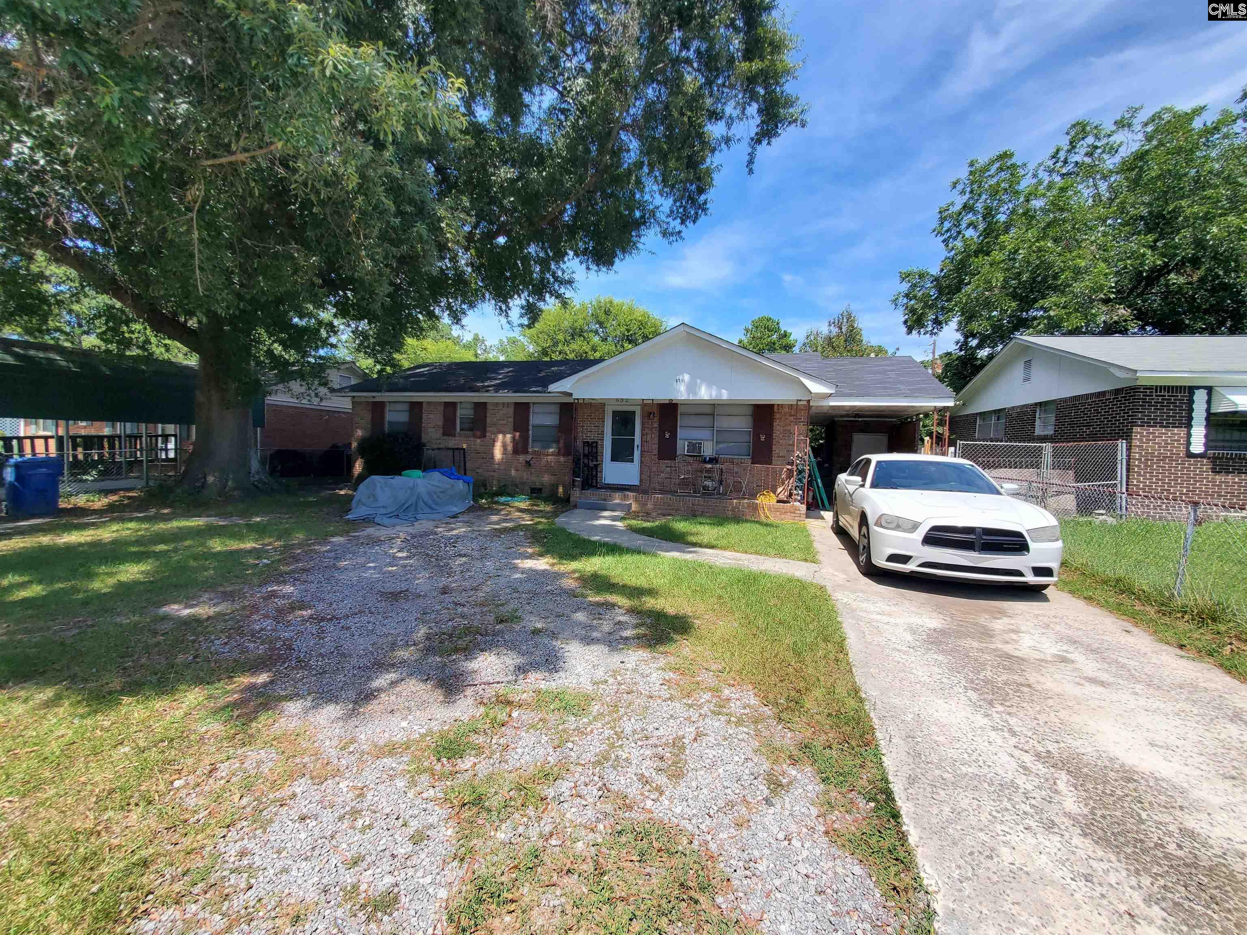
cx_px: 624
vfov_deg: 89.9
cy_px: 468
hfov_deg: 106.2
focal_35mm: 13
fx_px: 468
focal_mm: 1.8
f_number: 2.2
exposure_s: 1/912
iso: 50
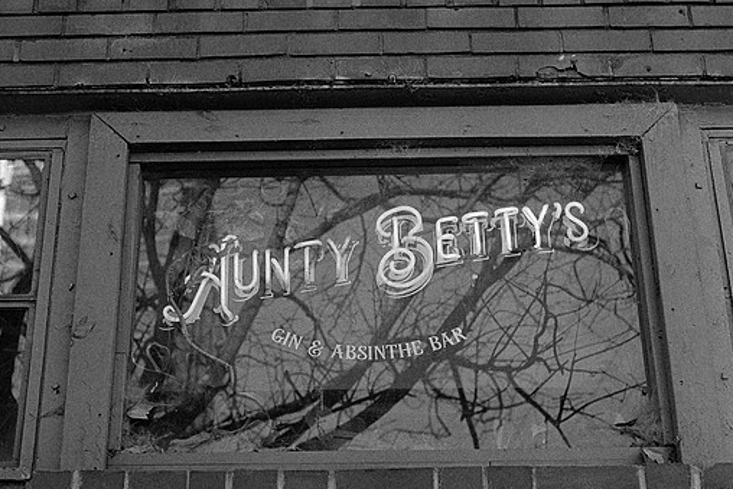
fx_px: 1385
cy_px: 239
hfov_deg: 29.6
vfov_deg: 20.0
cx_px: 386
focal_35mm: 68
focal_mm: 50
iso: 200
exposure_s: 1/13
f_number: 8
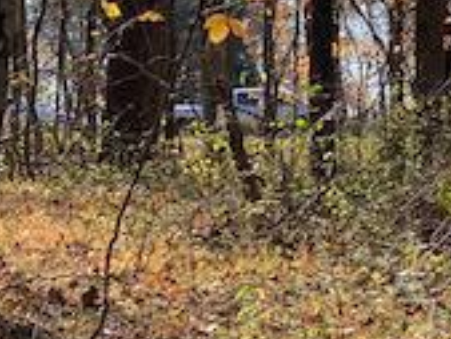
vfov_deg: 7.5
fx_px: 2568
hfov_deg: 9.9
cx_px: -104
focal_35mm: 197
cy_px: 157
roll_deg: -1.0
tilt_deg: +1.6
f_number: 2
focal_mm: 6
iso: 20
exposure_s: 1/489
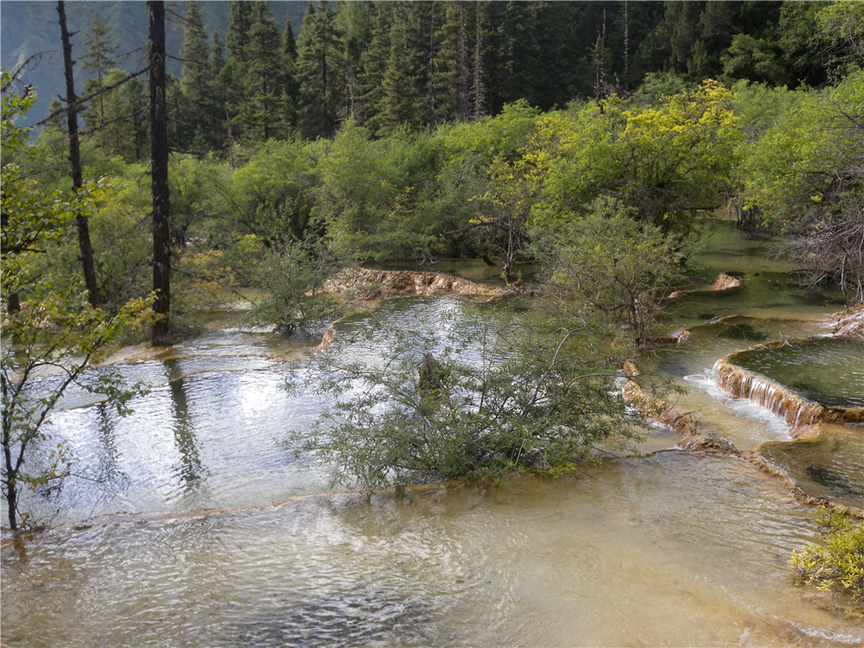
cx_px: 432
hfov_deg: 54.0
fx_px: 849
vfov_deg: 41.8
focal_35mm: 34
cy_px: 324
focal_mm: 7.3
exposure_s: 1/117
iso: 64
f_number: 4
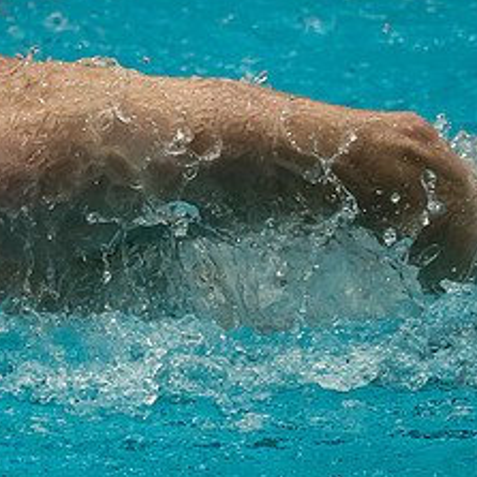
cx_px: -185
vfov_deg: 3.7
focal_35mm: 468
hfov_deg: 3.7
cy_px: 206
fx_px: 7296
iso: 1250
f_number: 2.8
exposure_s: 1/1000
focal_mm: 70
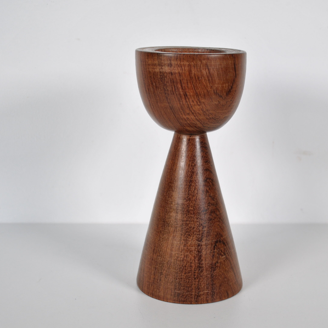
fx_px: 686
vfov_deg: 26.9
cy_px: 170
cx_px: 191
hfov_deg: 26.8
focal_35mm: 64
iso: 200
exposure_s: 1/200
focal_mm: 28
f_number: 5
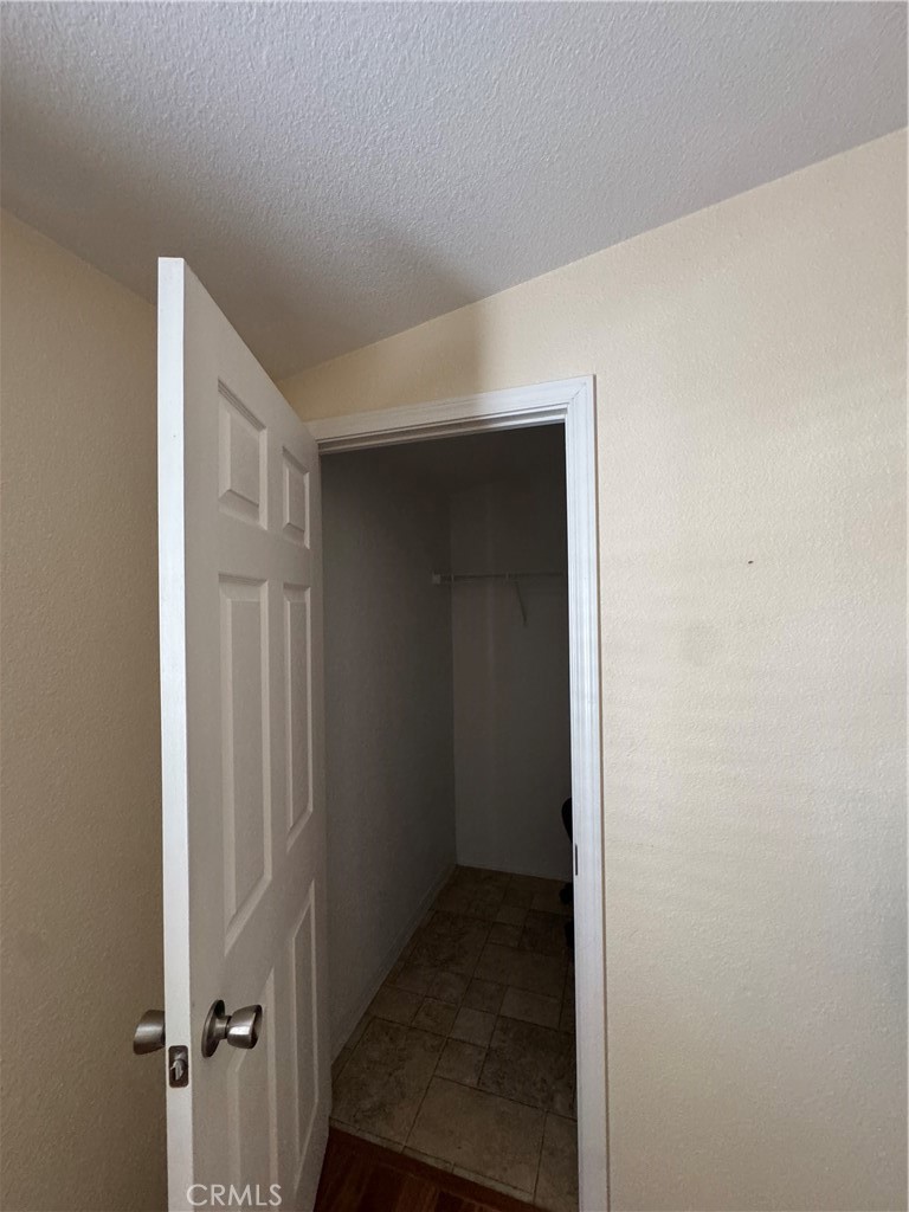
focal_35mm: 14
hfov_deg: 85.7
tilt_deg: -0.3
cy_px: 606
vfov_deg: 102.1
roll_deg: +1.4
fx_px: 490
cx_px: 454
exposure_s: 1/60
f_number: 2.2
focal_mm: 2.22
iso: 640
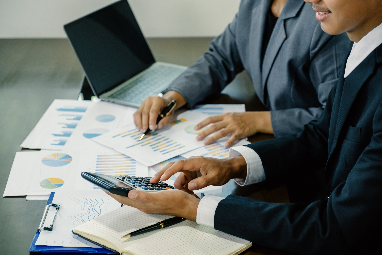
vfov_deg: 18.2
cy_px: 128
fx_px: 796
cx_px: 191
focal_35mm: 75
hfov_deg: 27.0
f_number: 2.8
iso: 500
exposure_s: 1/100
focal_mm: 50
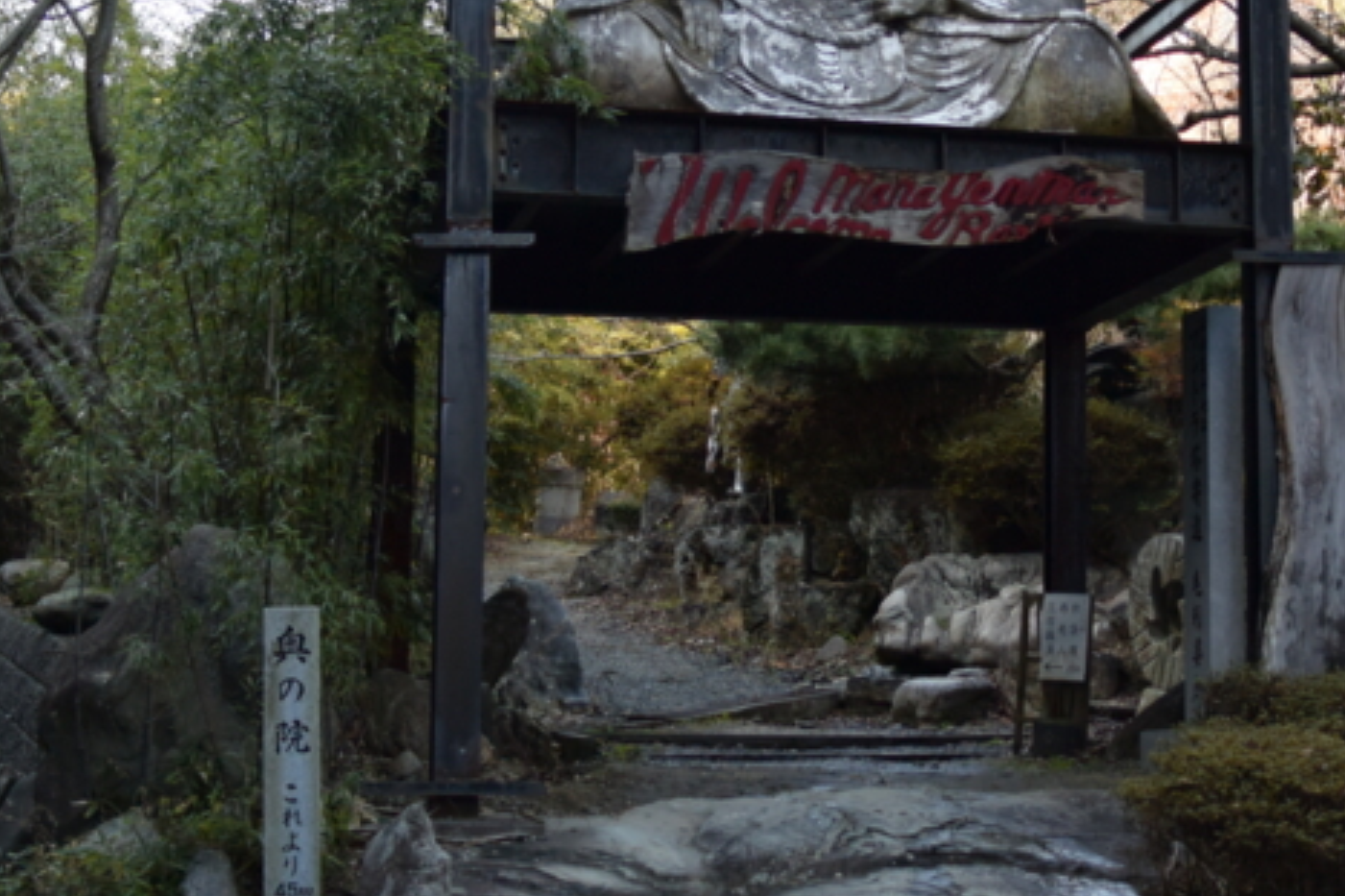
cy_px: 339
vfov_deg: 16.2
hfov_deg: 24.0
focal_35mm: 84
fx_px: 3137
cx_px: 965
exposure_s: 1/500
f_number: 2
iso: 200
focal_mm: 18.5
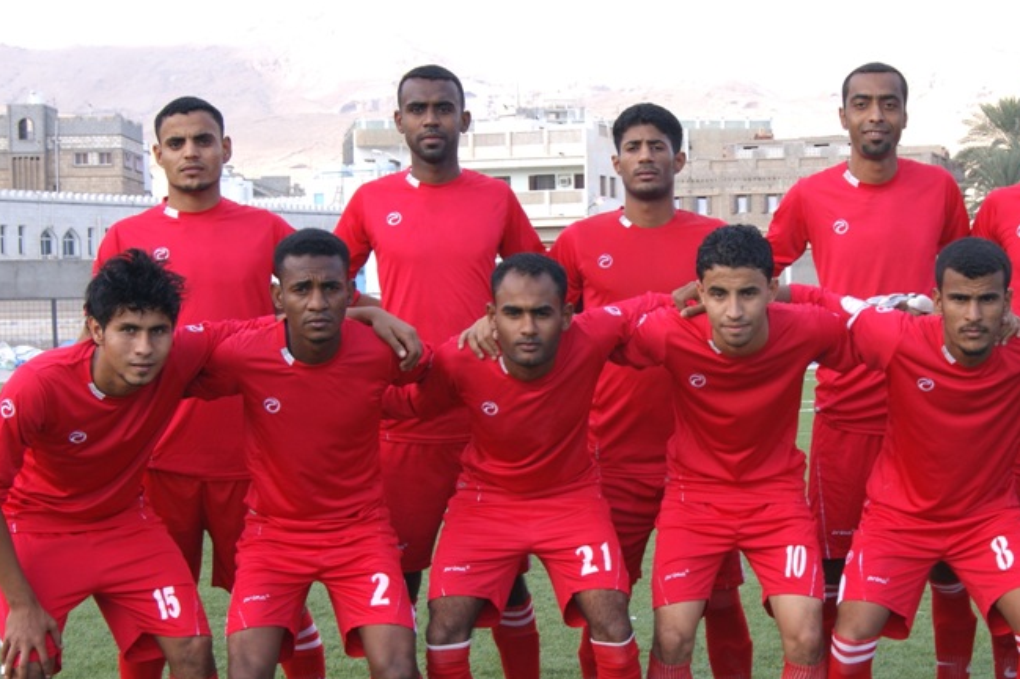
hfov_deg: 28.3
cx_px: 690
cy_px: 474
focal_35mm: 71
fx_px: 2011
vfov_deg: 19.1
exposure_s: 1/80
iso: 100
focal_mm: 30
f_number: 9
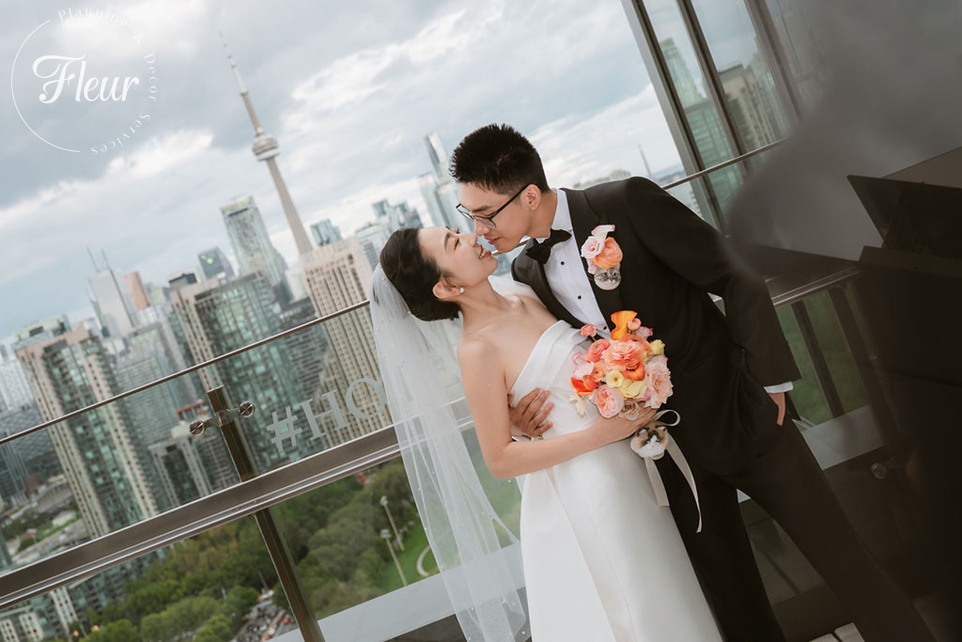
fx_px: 1122
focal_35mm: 42
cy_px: 321
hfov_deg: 46.4
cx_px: 481
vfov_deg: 31.9
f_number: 2.8
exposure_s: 1/1600
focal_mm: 28
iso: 200
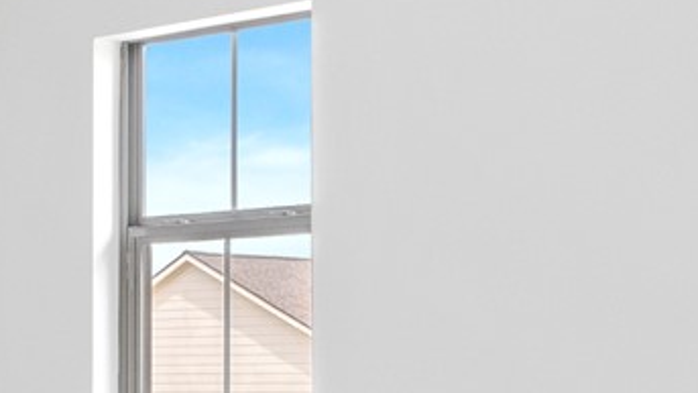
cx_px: -177
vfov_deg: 11.2
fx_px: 1962
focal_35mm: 106
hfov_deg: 18.9
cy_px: 466
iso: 1000
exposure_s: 1/30
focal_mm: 16
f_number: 8
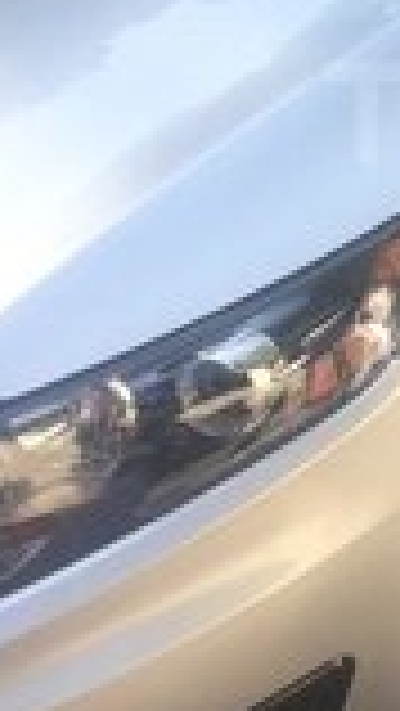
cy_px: 112
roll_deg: -1.9
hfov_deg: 11.5
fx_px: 1865
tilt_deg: -16.1
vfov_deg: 21.2
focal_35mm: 99
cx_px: 674
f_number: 2.2
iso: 32
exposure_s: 1/557
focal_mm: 4.15
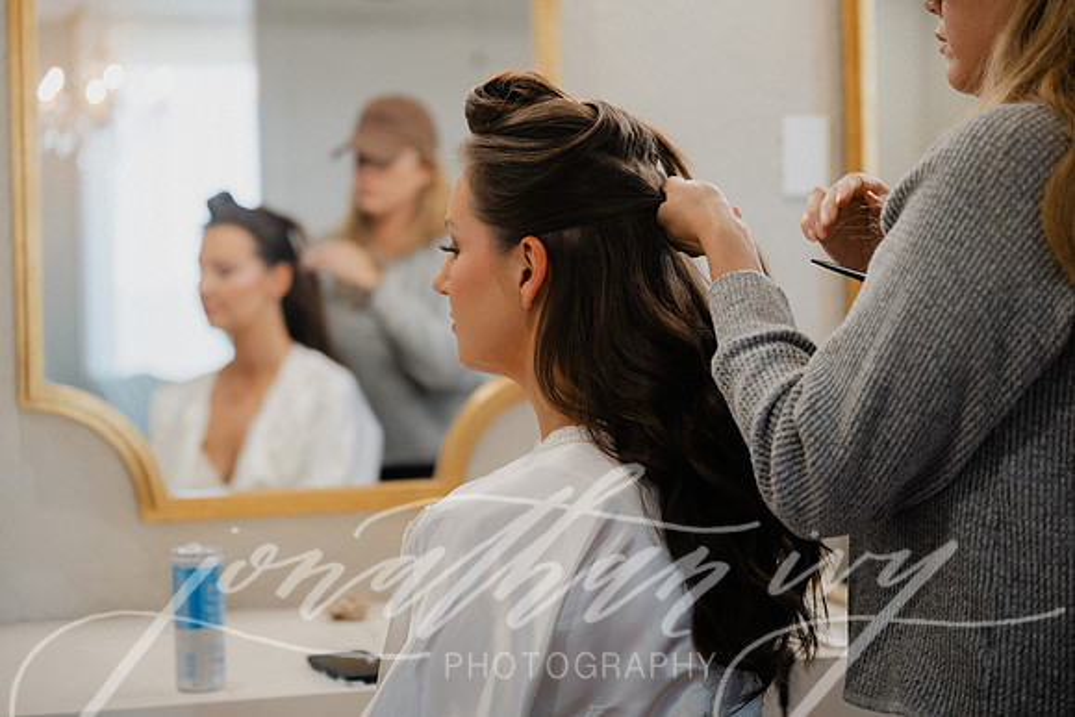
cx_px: 538
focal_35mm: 70
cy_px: 358
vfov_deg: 19.5
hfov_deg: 28.8
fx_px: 2091
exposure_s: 1/250
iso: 800
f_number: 2.8
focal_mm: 70
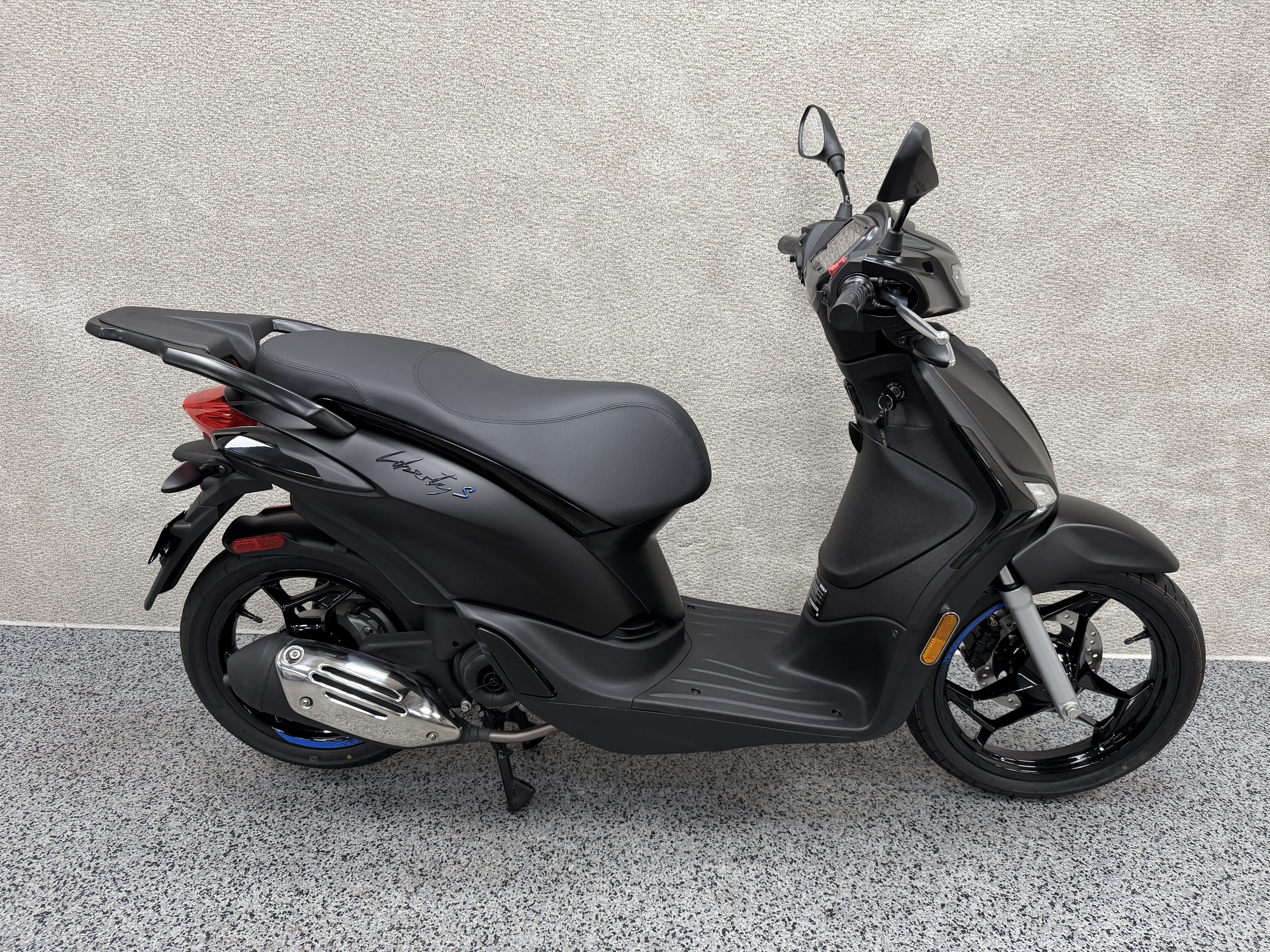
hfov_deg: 71.6
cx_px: 635
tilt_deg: -20.2
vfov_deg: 56.8
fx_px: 881
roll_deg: -0.9
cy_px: 476
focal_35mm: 24
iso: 160
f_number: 1.78
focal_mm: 6.76
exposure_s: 1/120
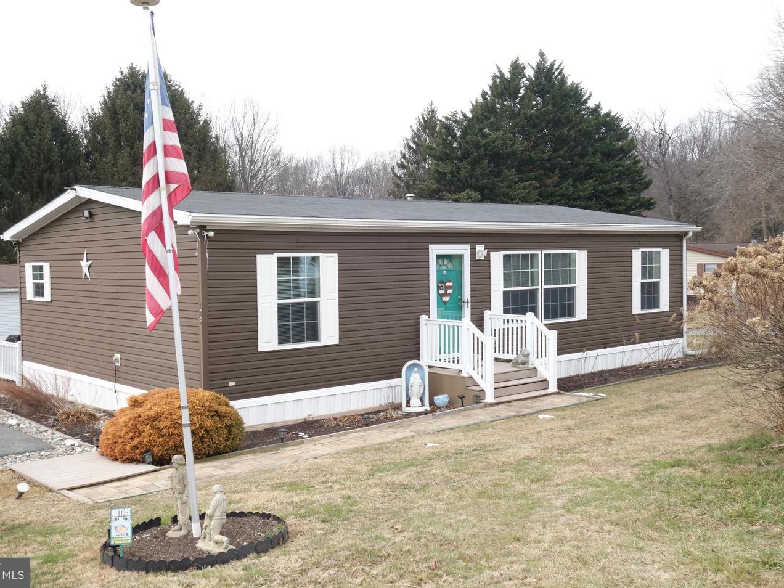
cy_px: 293
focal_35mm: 37
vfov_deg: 38.7
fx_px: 838
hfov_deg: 50.1
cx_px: 378
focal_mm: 12.62
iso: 400
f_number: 5.6
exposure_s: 1/250
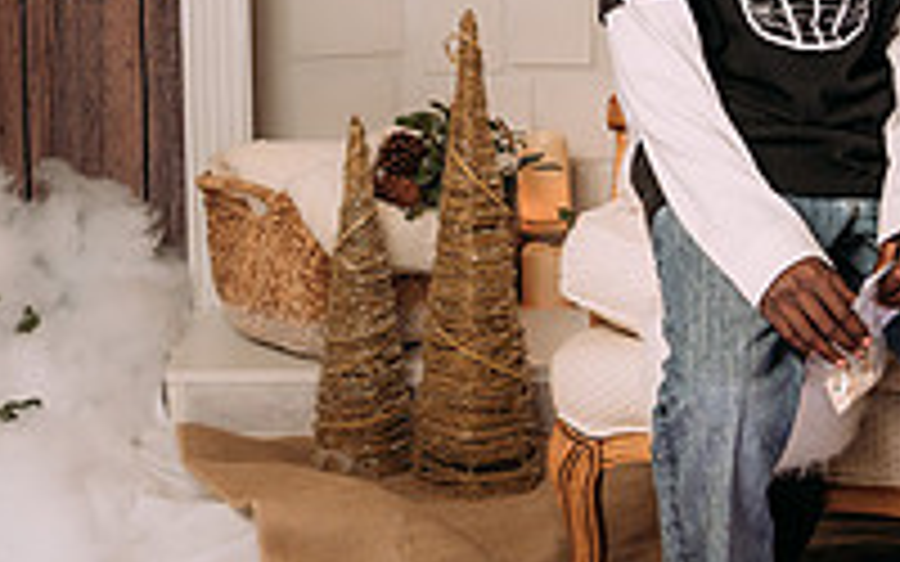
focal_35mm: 110
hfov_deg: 18.9
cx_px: 545
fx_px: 2698
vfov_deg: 11.8
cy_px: 69
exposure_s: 1/100
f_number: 5
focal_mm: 35
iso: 100
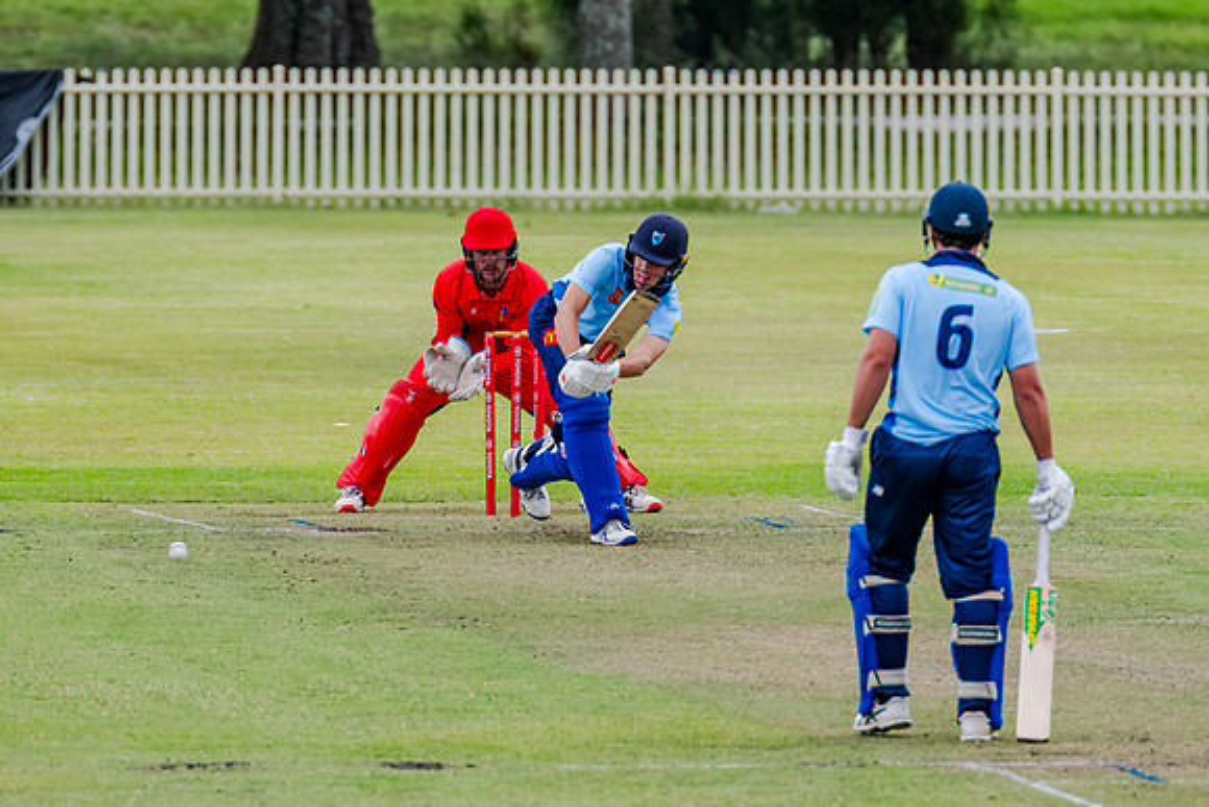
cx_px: 613
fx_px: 28835
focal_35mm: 858
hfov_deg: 2.4
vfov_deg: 1.6
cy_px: 301
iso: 800
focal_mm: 600
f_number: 8
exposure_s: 1/1000
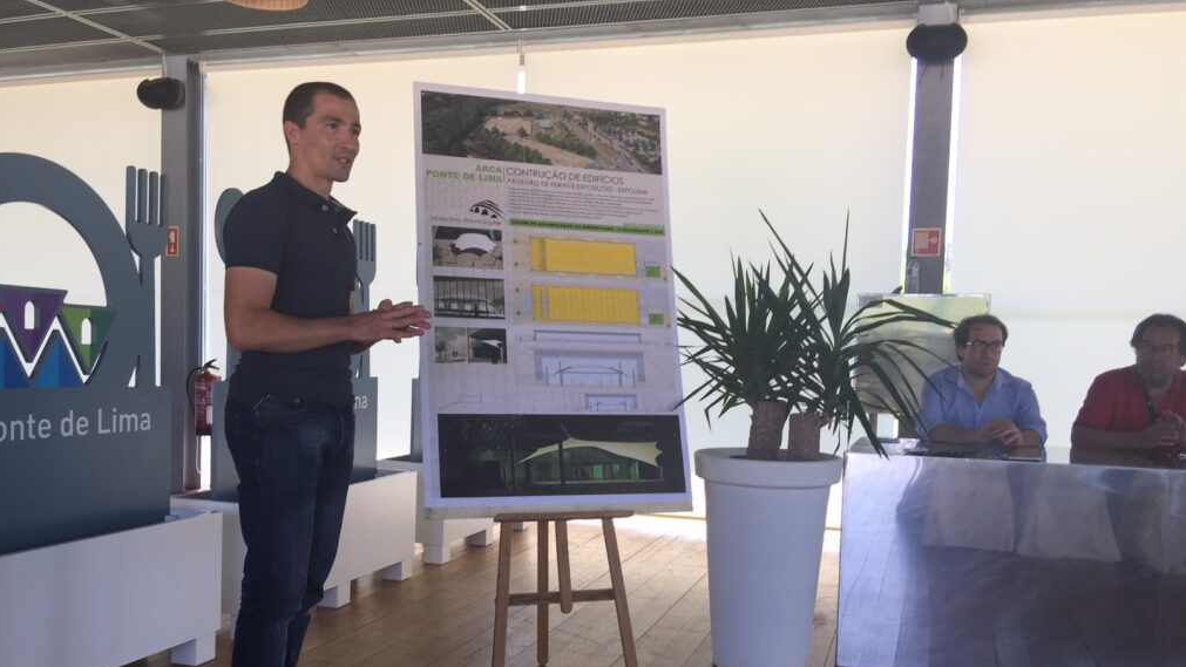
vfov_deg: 36.4
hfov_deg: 61.0
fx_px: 1006
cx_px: 598
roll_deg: -2.3
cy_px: 430
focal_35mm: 32
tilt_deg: -3.8
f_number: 2.2
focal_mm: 4.15
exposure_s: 1/119
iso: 32
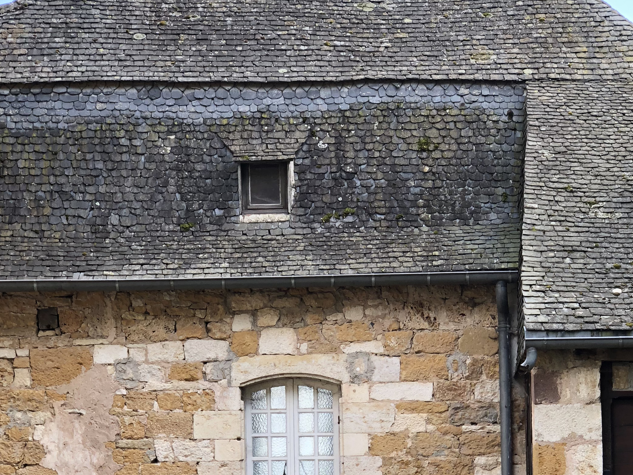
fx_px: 1847
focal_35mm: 101
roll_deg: +0.8
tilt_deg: -1.2
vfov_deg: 14.3
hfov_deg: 19.4
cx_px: 348
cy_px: 525
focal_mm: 6
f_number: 2.4
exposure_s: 1/120
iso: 16
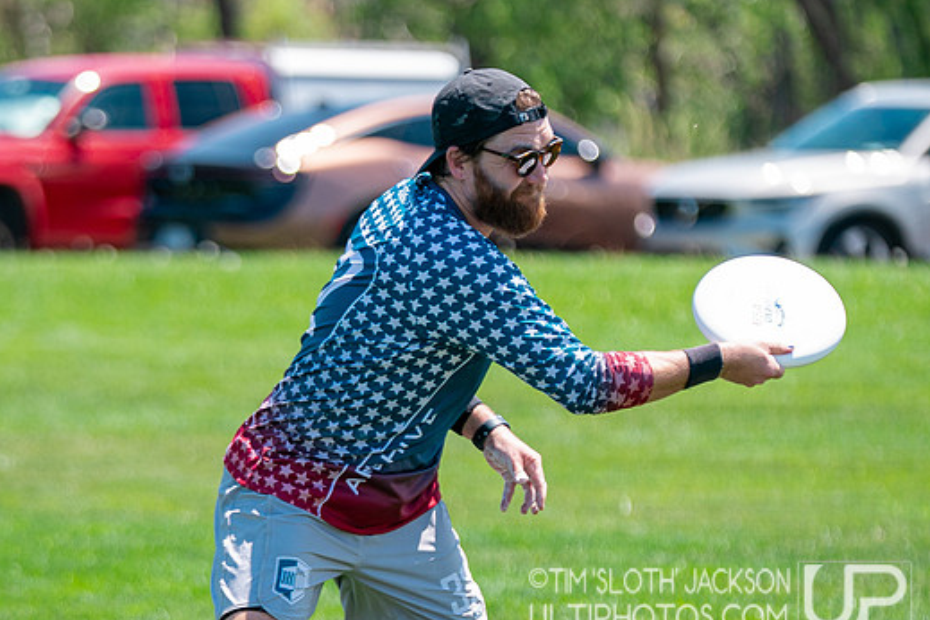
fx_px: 8938
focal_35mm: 346
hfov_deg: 6.0
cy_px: 525
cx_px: 360
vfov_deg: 4.0
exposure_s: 1/2500
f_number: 2.8
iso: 320
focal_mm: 164
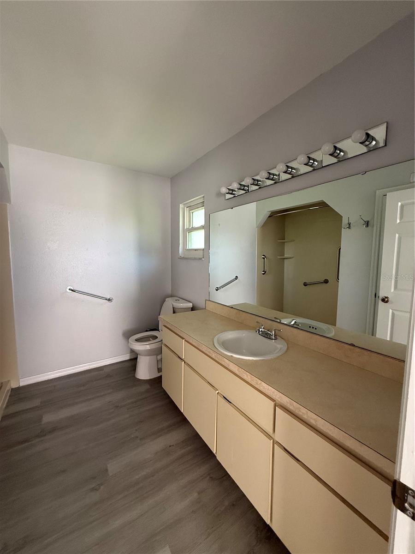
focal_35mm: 14
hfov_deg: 85.7
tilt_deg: -5.9
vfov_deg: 102.1
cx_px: 208
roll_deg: -0.7
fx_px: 224
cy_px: 277
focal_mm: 2.22
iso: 320
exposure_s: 1/81
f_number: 2.2
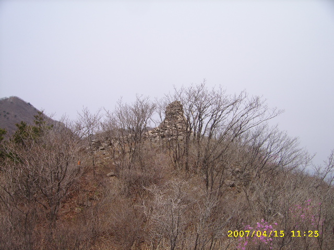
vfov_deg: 40.7
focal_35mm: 35
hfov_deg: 52.6
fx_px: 338
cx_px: 167
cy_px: 125
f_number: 5.8
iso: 50
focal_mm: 5.95
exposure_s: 1/385
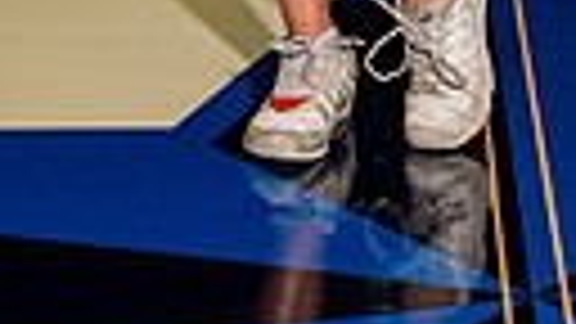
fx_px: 3253
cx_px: 374
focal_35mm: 213
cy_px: -626
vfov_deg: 5.4
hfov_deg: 10.1
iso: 800
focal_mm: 58
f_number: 7.1
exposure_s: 1/320
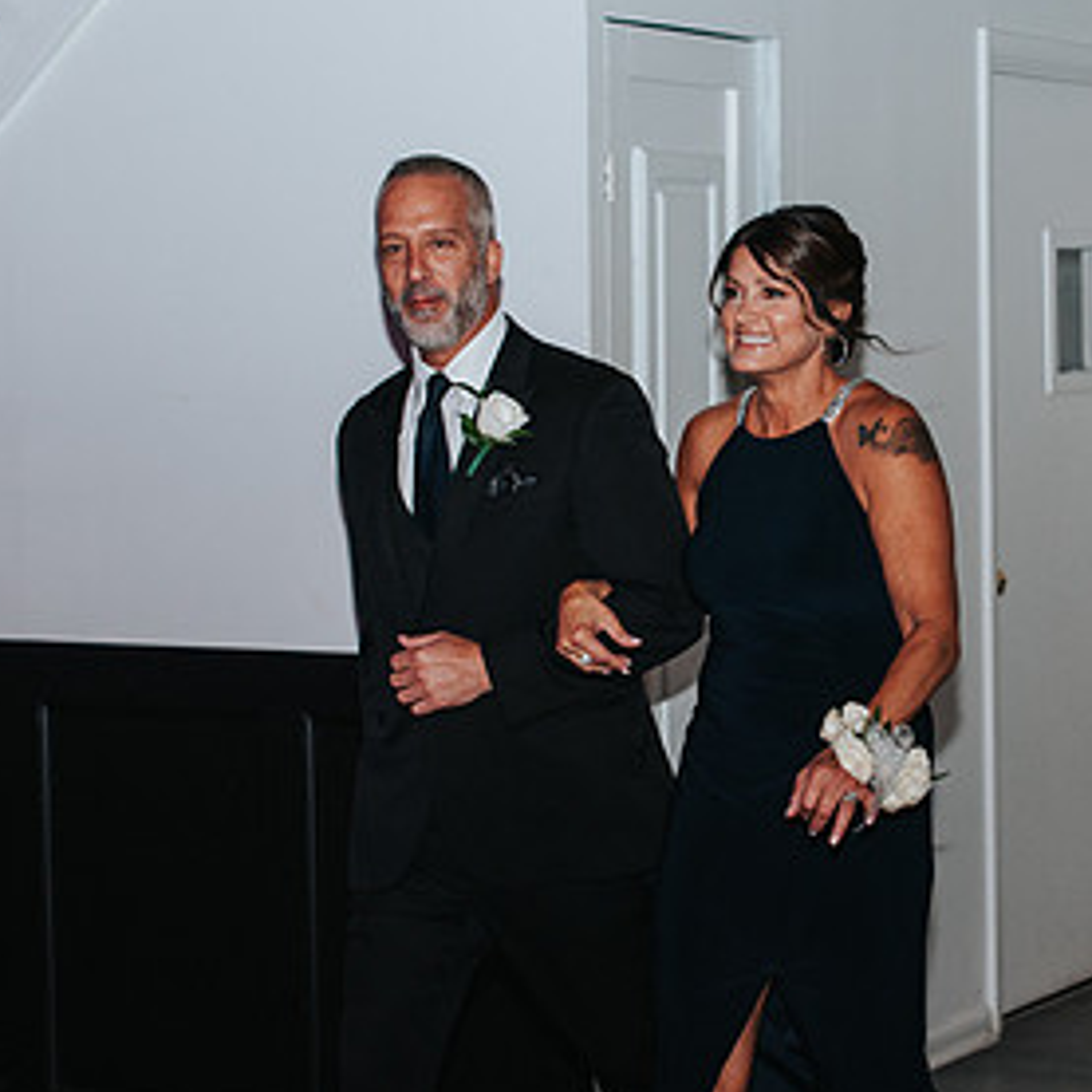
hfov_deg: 17.4
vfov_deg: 17.4
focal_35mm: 100
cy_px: 504
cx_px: 712
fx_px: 3569
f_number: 3.5
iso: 800
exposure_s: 1/125
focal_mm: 50
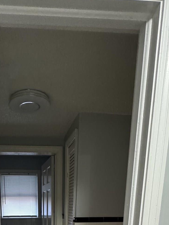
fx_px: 215
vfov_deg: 41.9
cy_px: 256
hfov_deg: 41.6
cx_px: 42
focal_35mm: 33
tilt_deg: -10.4
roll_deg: -0.6
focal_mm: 2.22
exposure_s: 1/60
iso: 500
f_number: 2.2
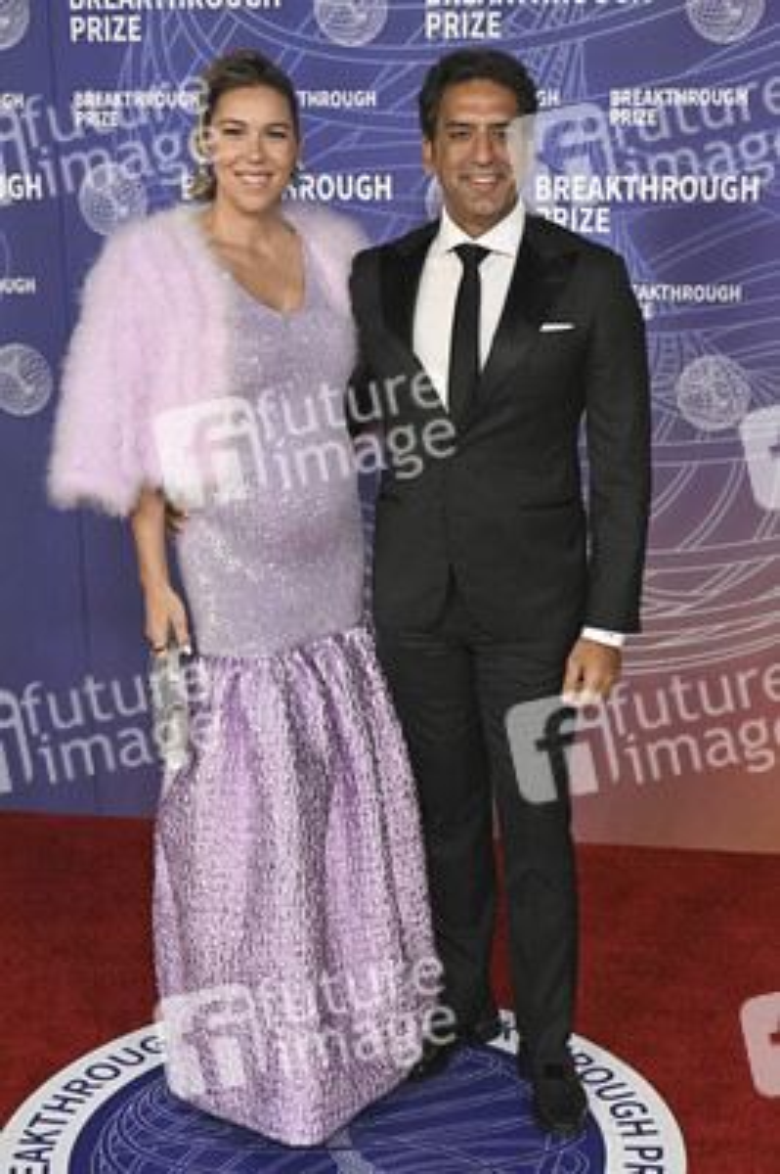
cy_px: 587
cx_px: 390
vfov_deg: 41.9
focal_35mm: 47
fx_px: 1530
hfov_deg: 28.6
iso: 2000
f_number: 4
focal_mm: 47
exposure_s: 1/320
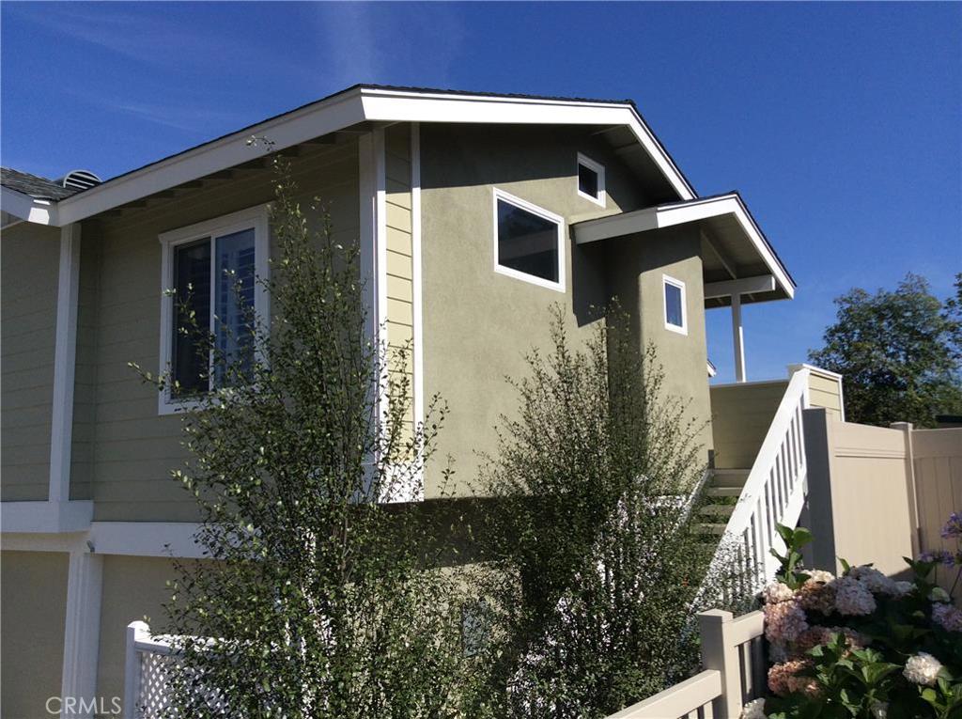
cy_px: 360
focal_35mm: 33
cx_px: 481
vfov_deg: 42.8
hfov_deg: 55.4
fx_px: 916
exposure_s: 1/2387
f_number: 2.4
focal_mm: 3.3
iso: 32
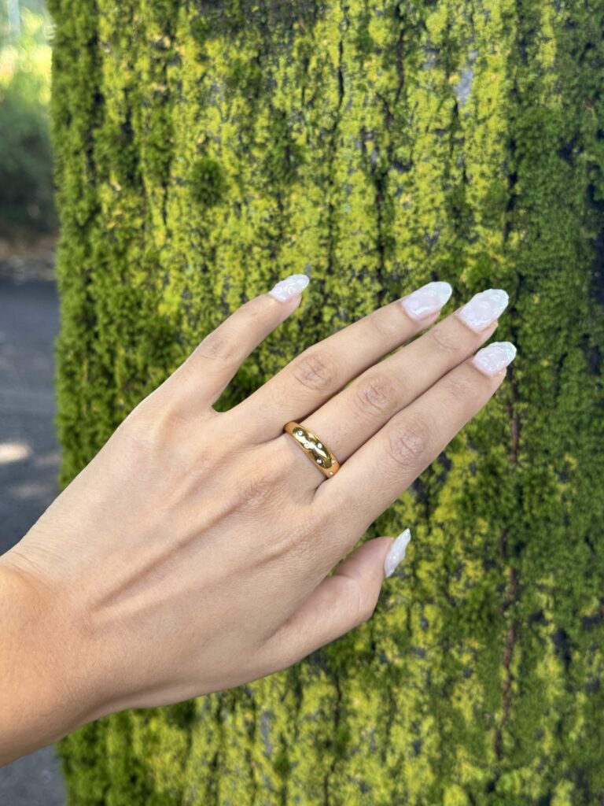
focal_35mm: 48
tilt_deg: -15.5
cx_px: 302
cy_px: 403
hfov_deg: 30.3
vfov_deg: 39.7
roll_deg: +0.2
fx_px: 1117
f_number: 1.78
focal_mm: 6.76
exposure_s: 1/150
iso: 50
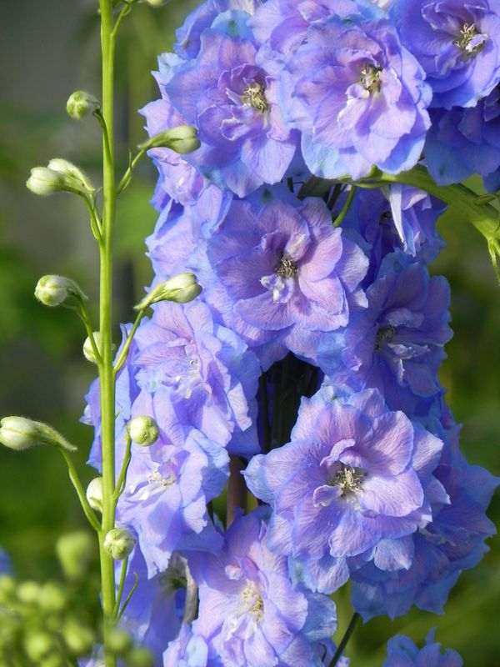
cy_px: 334
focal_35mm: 425
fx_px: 8185
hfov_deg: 3.5
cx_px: 250
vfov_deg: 4.7
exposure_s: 1/400
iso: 160
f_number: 5
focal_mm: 75.7
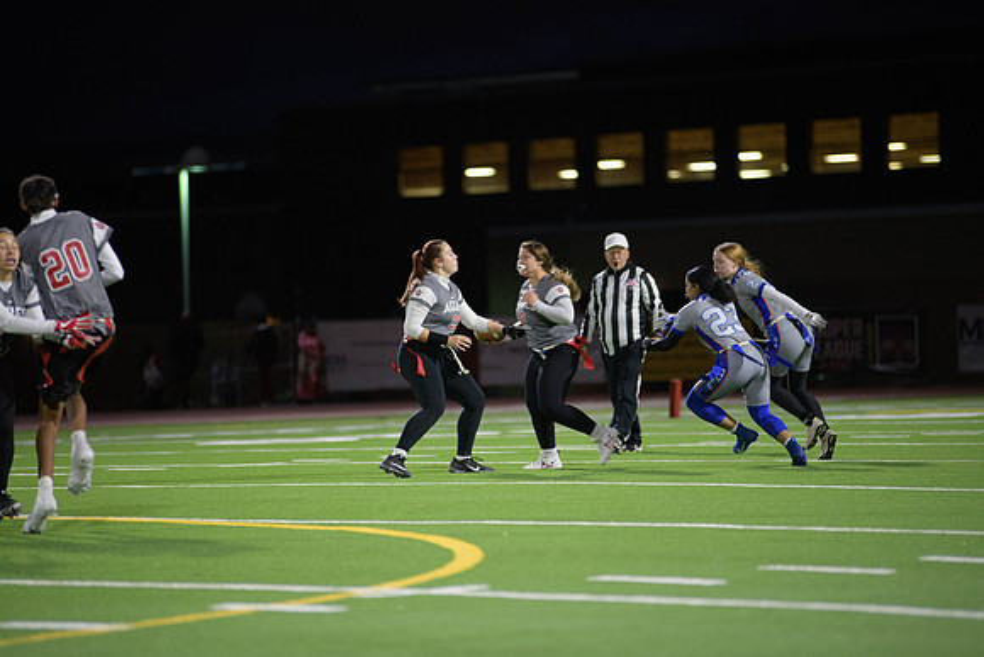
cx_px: 492
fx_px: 5468
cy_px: 328
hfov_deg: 10.3
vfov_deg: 6.9
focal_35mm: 200
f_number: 2.8
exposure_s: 1/200
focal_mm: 200
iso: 1250
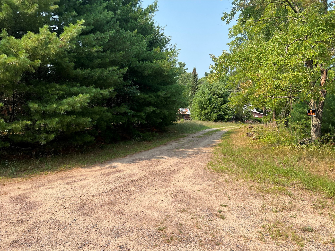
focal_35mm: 26
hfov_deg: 67.3
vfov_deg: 53.1
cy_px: 126
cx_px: 168
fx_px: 252
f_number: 1.5
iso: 50
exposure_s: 1/1972
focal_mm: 5.7
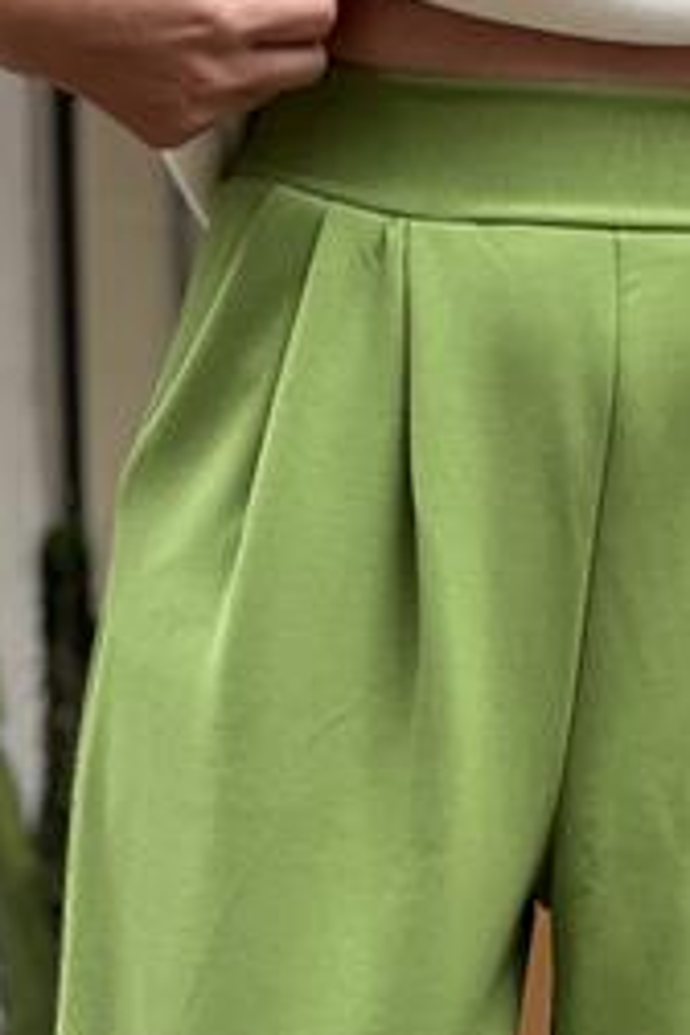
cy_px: 1491
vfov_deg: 8.0
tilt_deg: -0.2
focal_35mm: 254
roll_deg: +0.9
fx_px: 7302
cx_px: 493
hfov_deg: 5.4
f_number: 2.8
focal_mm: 9
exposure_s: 1/121
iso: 32
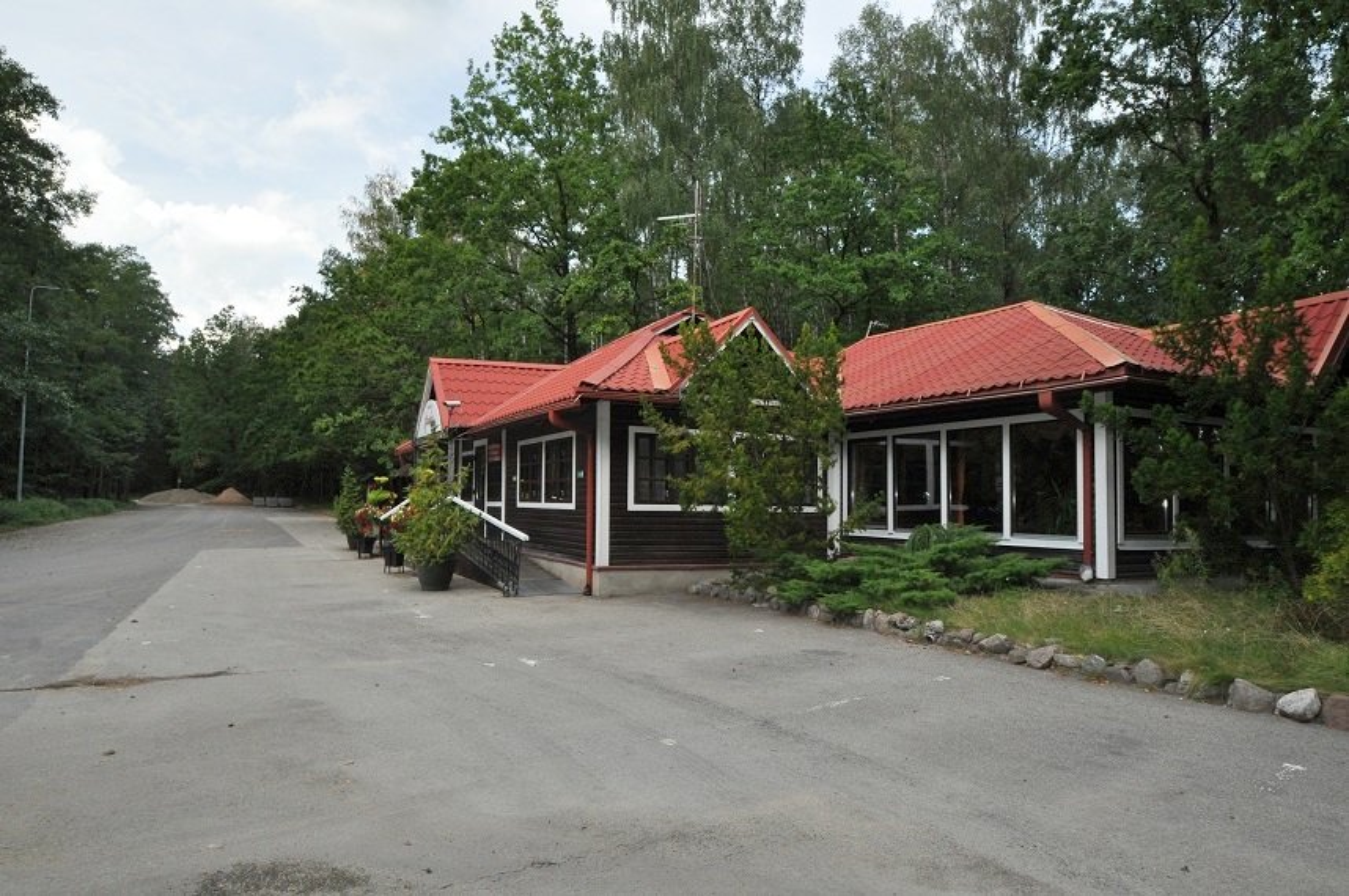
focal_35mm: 21
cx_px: 674
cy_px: 448
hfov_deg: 81.3
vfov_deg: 59.4
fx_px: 786
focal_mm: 14
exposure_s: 1/200
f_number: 11
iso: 800
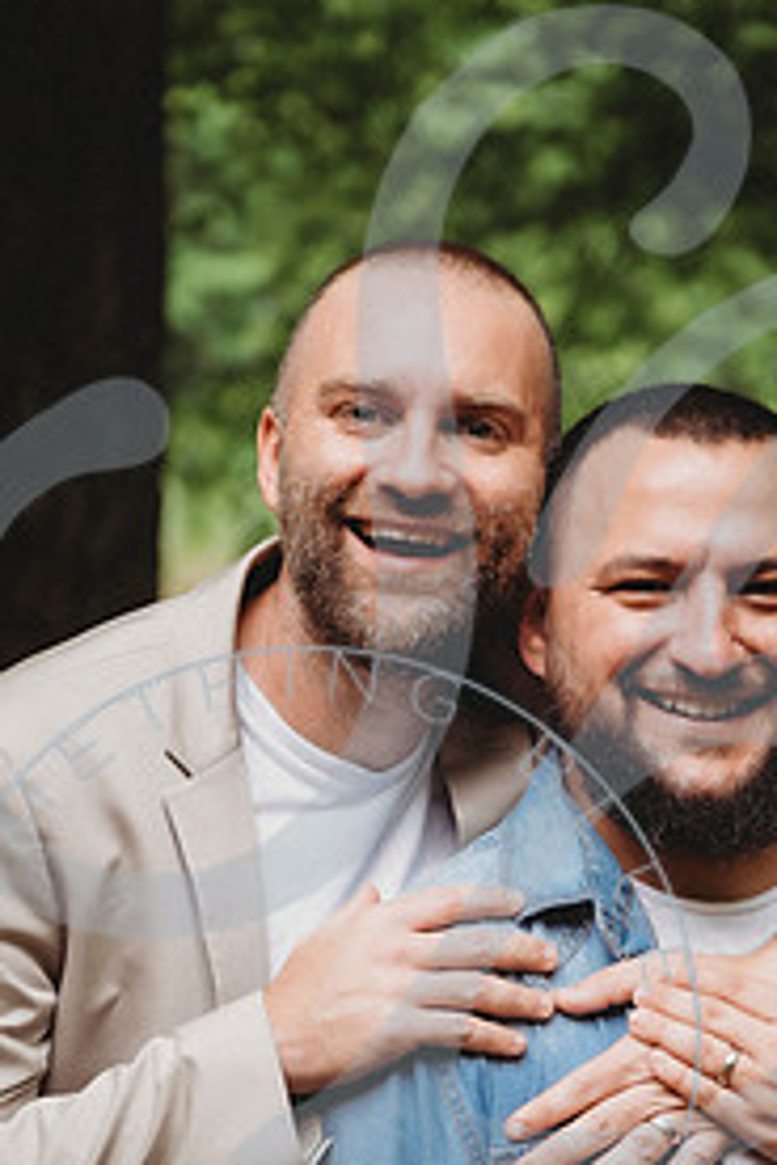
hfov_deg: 12.0
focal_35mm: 114
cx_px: 498
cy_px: 718
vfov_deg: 17.9
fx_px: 3690
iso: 100
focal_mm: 70
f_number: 2.8
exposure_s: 1/400
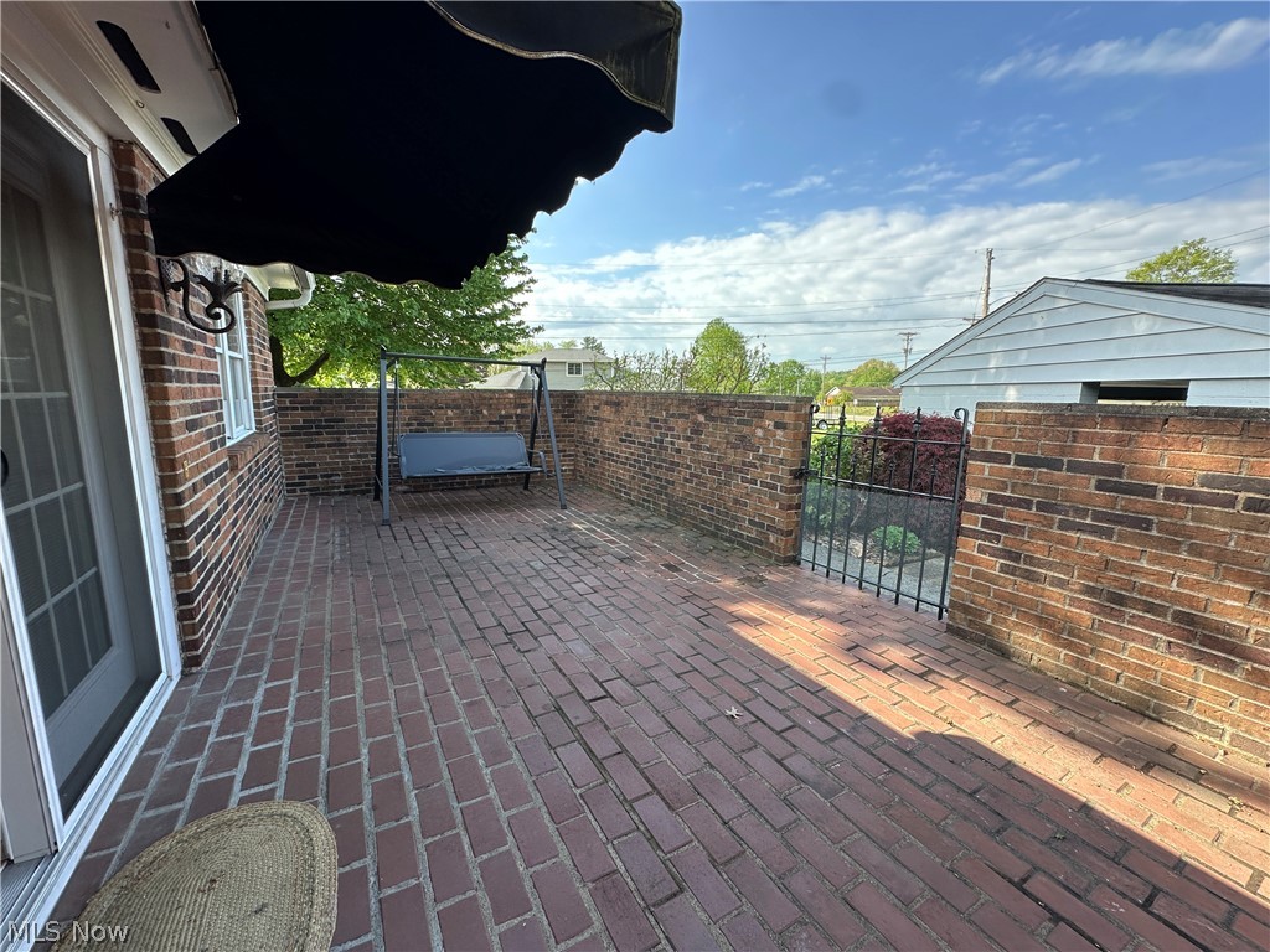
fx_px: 514
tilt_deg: -8.8
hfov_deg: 102.1
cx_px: 635
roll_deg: -1.2
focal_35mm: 14
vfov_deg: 85.7
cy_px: 476
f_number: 2.2
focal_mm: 2.22
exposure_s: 1/379
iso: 40
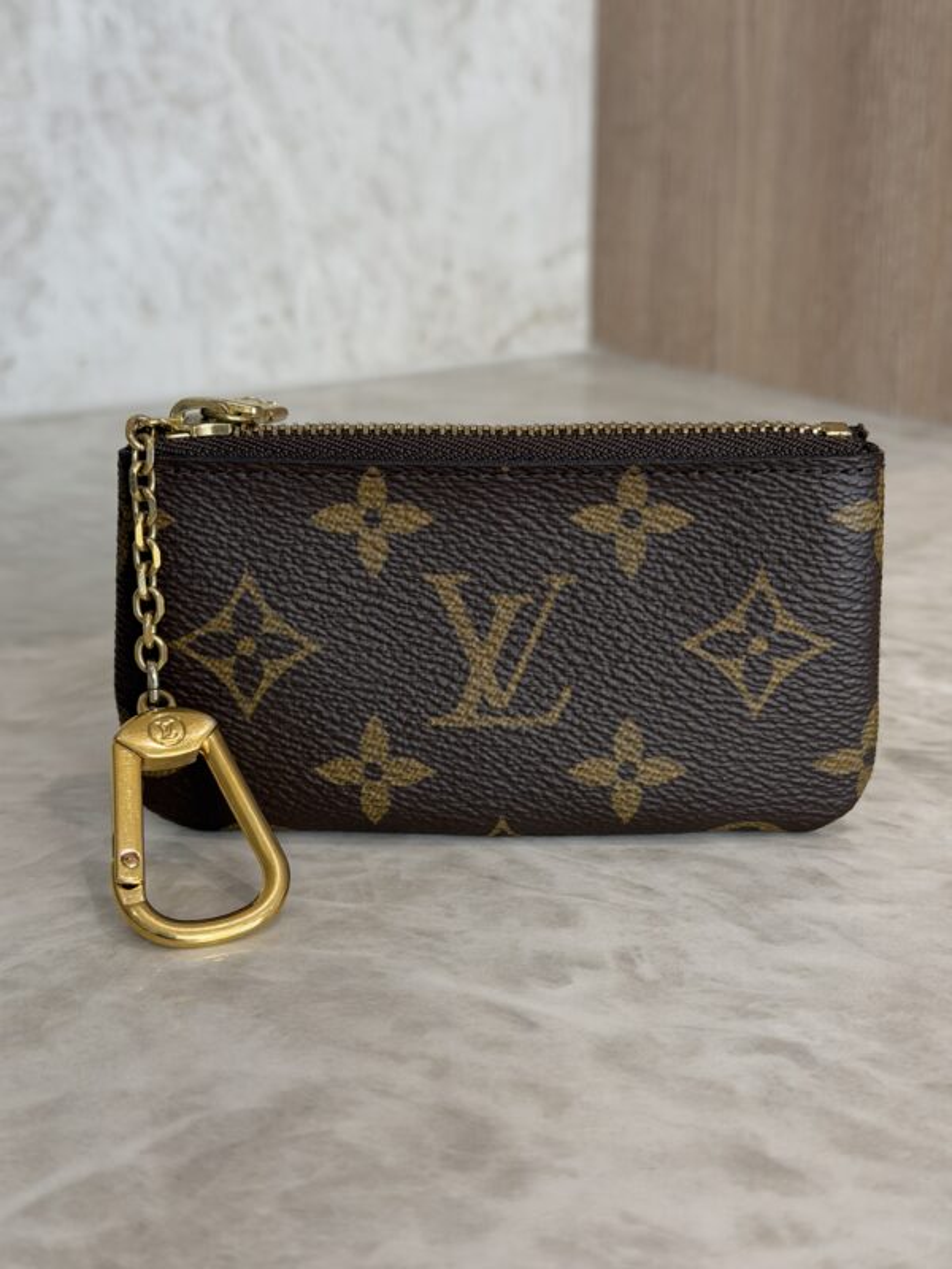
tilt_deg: -18.5
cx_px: 476
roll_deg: -0.3
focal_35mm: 48
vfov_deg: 39.7
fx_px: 1760
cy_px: 634
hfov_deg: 30.3
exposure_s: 1/60
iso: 50
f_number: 1.78
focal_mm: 6.76
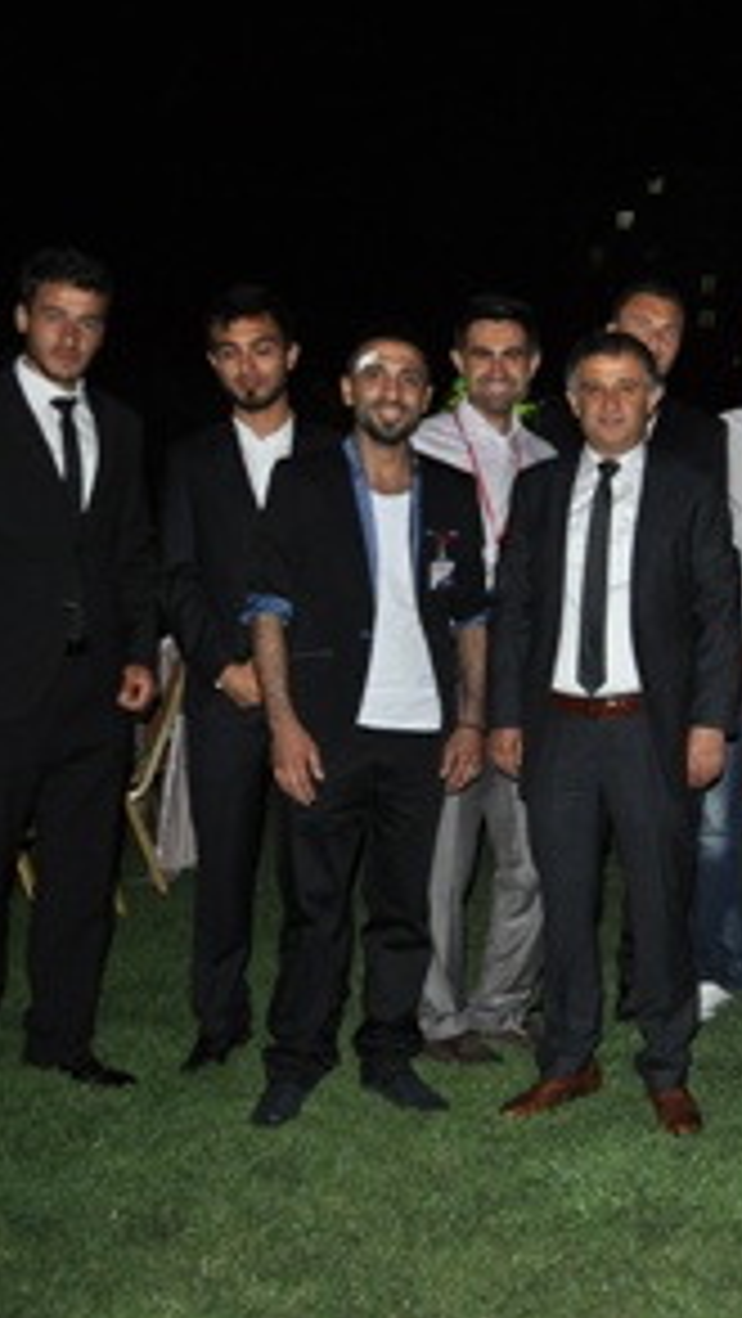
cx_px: 854
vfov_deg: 42.9
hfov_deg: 23.2
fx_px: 1677
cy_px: 652
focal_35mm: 48
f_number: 3.8
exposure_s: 1/60
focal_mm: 20
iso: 800
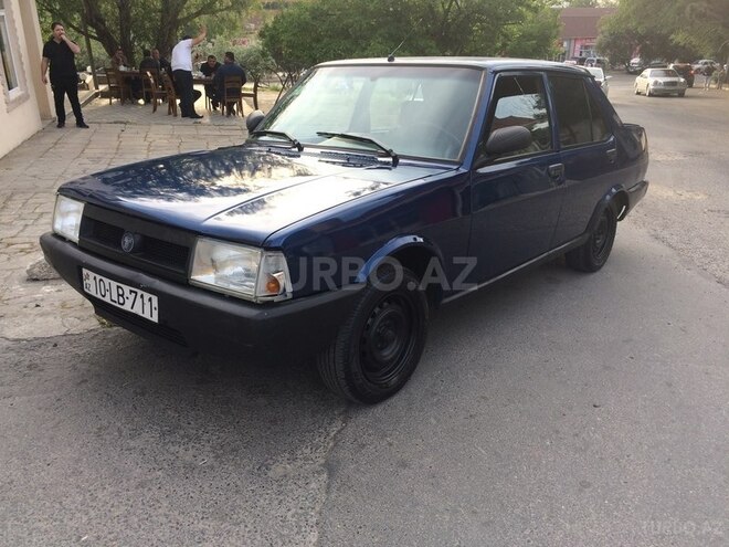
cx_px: 364
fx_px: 611
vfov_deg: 48.2
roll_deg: -1.1
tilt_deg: -23.9
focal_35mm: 29
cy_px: 274
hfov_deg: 61.7
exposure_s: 1/311
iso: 32
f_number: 2.2
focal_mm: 4.15
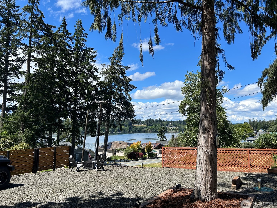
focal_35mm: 27
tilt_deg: +5.7
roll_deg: +1.1
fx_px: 216
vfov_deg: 51.4
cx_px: 143
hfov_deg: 65.3
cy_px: 104
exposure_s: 1/3704
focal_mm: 5.7
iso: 50
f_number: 1.5
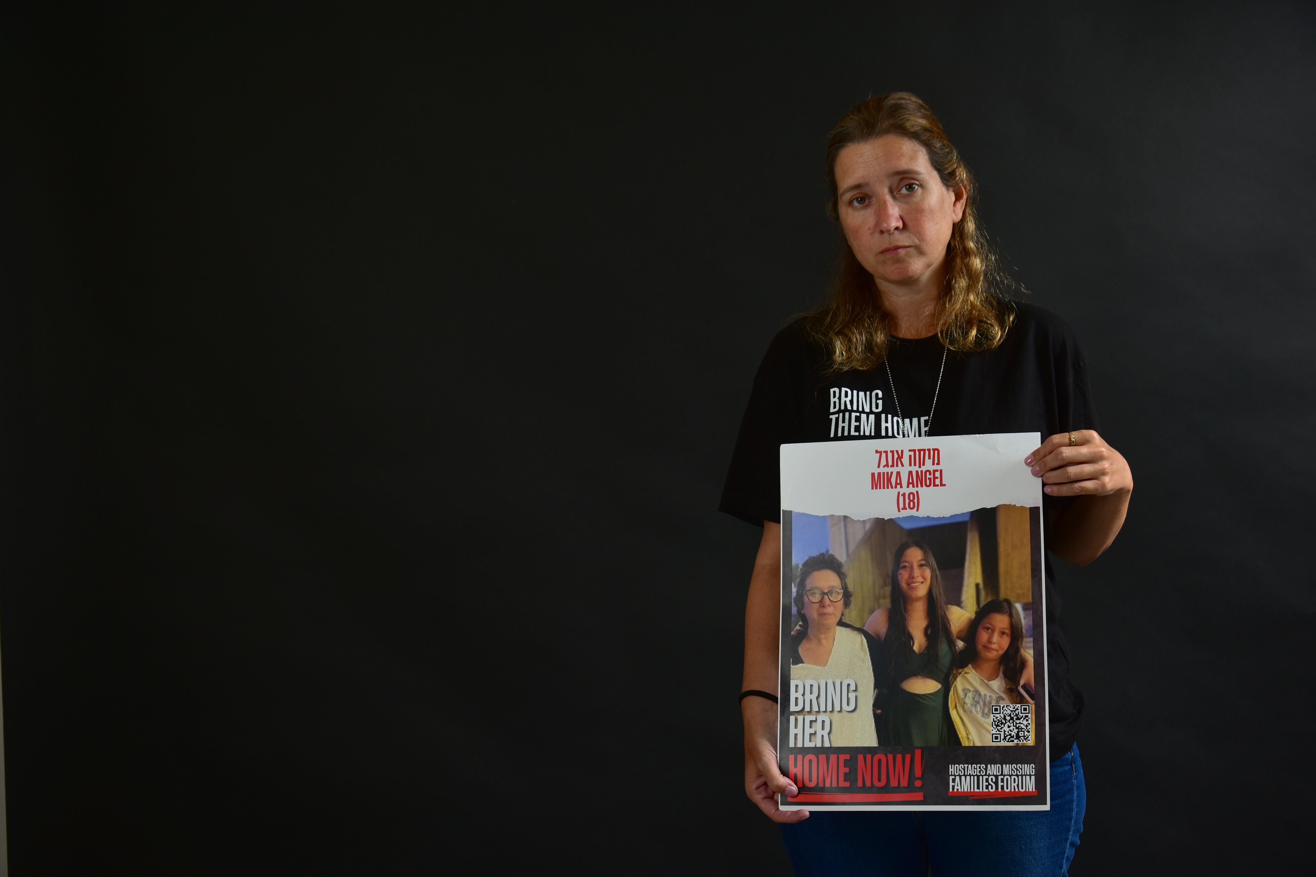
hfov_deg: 39.6
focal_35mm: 50
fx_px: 1828
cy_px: 438
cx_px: 658
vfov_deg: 27.0
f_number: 5.6
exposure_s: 1/200
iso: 125
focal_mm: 50
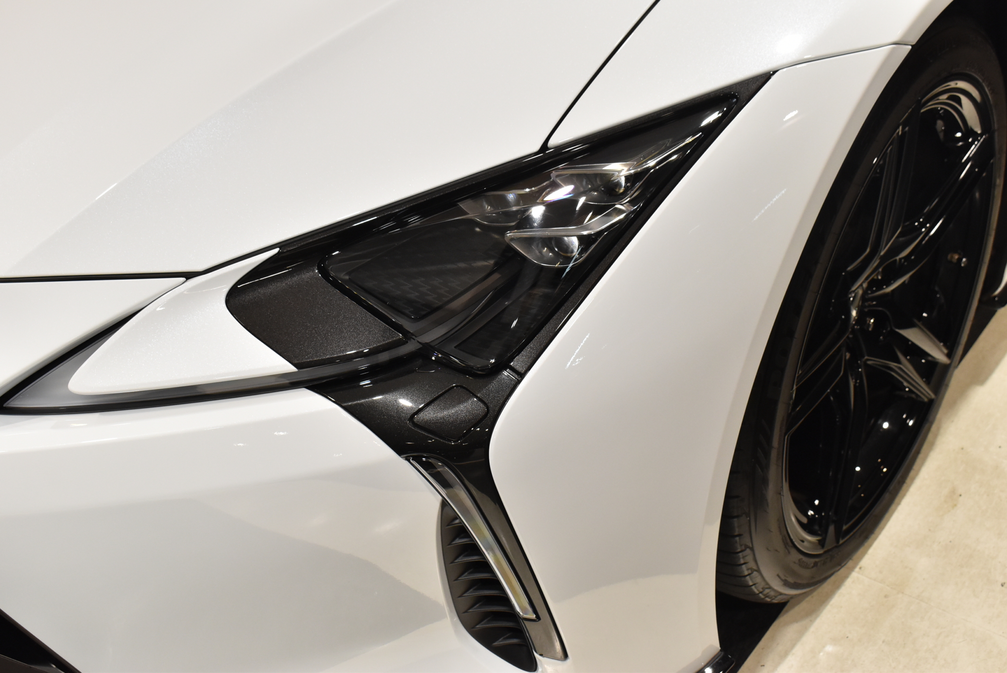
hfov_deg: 43.6
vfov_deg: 29.9
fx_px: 1260
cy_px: 336
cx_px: 504
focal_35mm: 45
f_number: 8
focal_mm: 30
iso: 1250
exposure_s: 1/50
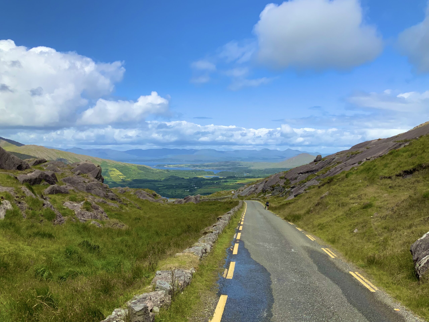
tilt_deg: -1.9
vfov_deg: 48.2
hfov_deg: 61.7
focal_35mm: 29
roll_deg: -1.5
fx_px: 359
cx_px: 214
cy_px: 161
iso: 16
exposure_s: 1/2427
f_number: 1.8
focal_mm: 3
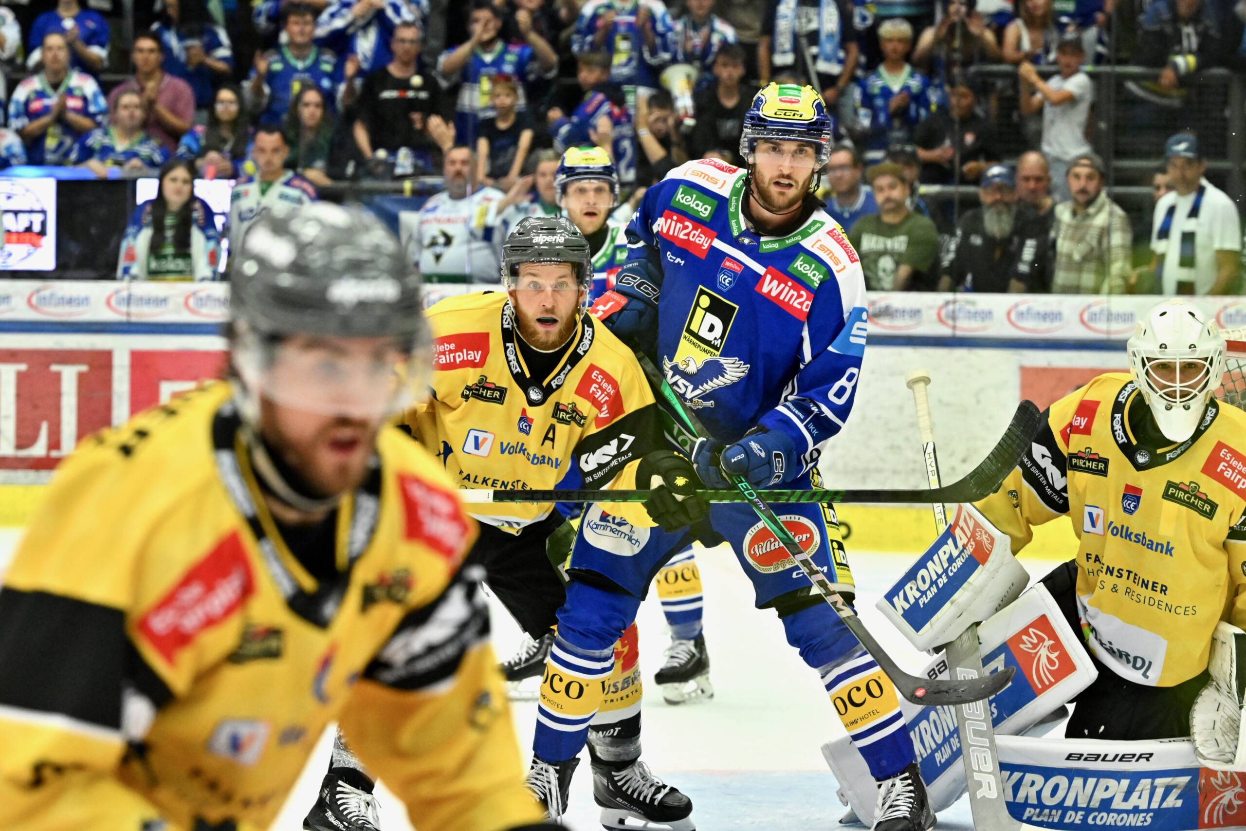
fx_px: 4672
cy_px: 416
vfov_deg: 10.2
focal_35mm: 135
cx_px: 623
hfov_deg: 15.2
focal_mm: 135
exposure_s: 1/1000
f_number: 5
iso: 5000
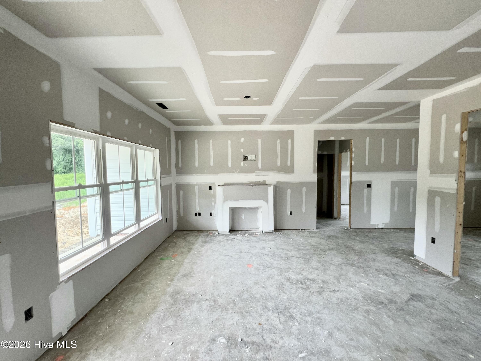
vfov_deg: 89.9
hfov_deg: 106.2
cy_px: 180
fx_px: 181
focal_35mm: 13
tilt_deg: -3.9
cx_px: 240
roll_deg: +0.7
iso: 64
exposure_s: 1/99
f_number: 1.8
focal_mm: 1.57
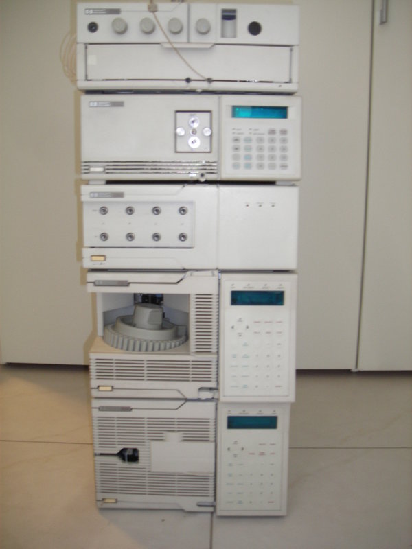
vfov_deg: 49.0
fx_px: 603
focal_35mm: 38
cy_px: 274
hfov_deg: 37.7
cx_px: 206
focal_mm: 6.3
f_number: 3.2
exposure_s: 1/5.4
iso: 200
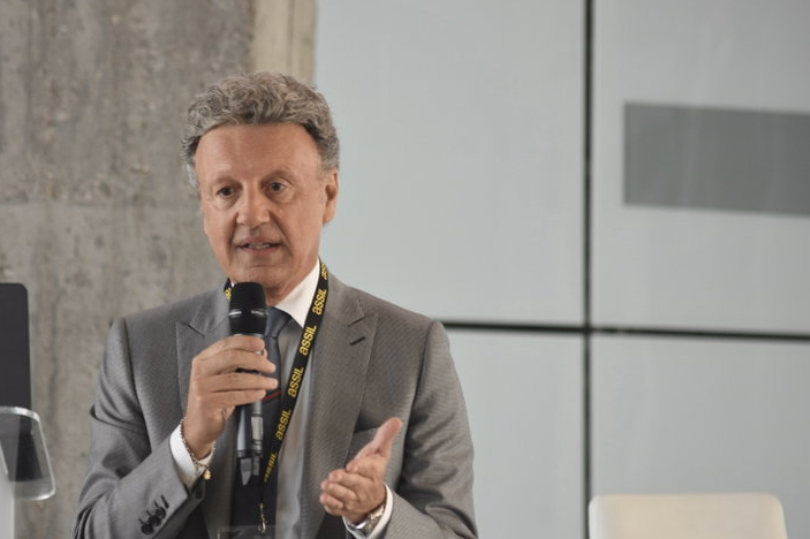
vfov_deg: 5.4
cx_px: 355
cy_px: 303
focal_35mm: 256
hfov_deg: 8.0
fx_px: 5757
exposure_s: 1/100
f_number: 5
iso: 200
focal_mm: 150
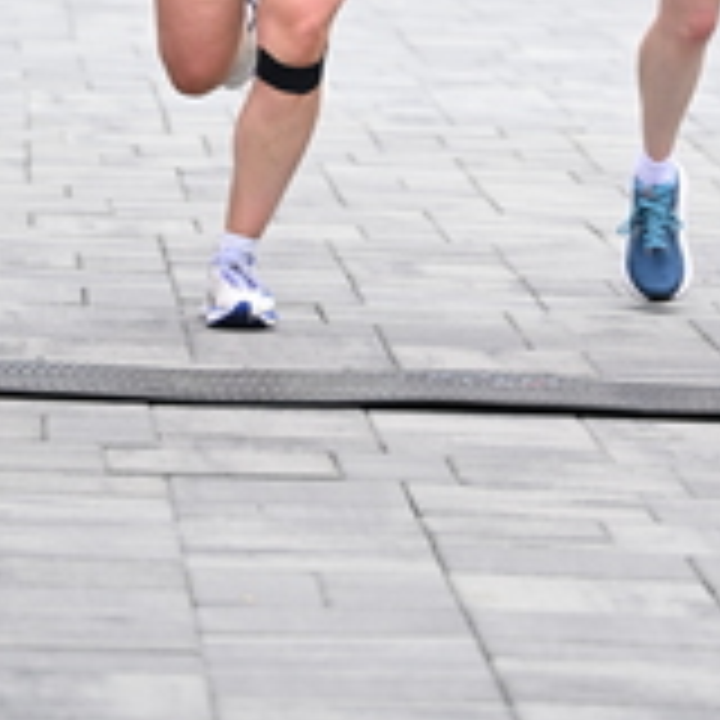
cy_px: -459
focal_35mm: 286
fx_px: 6730
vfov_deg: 6.0
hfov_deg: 6.1
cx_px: 569
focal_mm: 98
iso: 640
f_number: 2.8
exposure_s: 1/2000
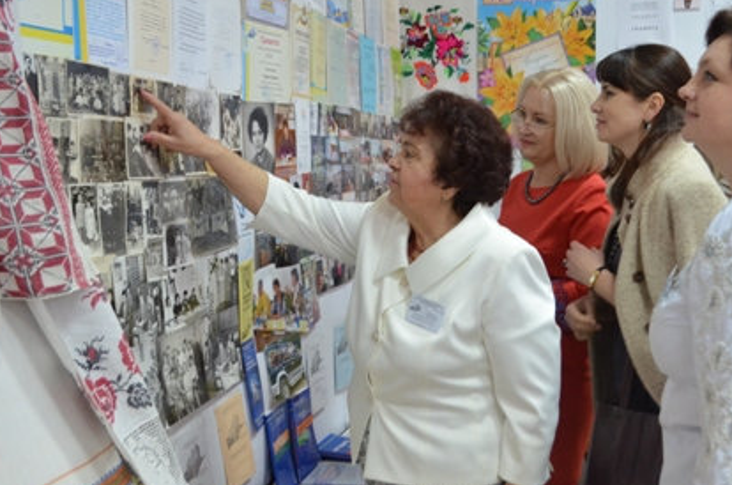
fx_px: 1035
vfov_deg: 26.3
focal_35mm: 51
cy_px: 221
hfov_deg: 38.6
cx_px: 483
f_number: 3.8
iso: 1600
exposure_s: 1/60
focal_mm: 22
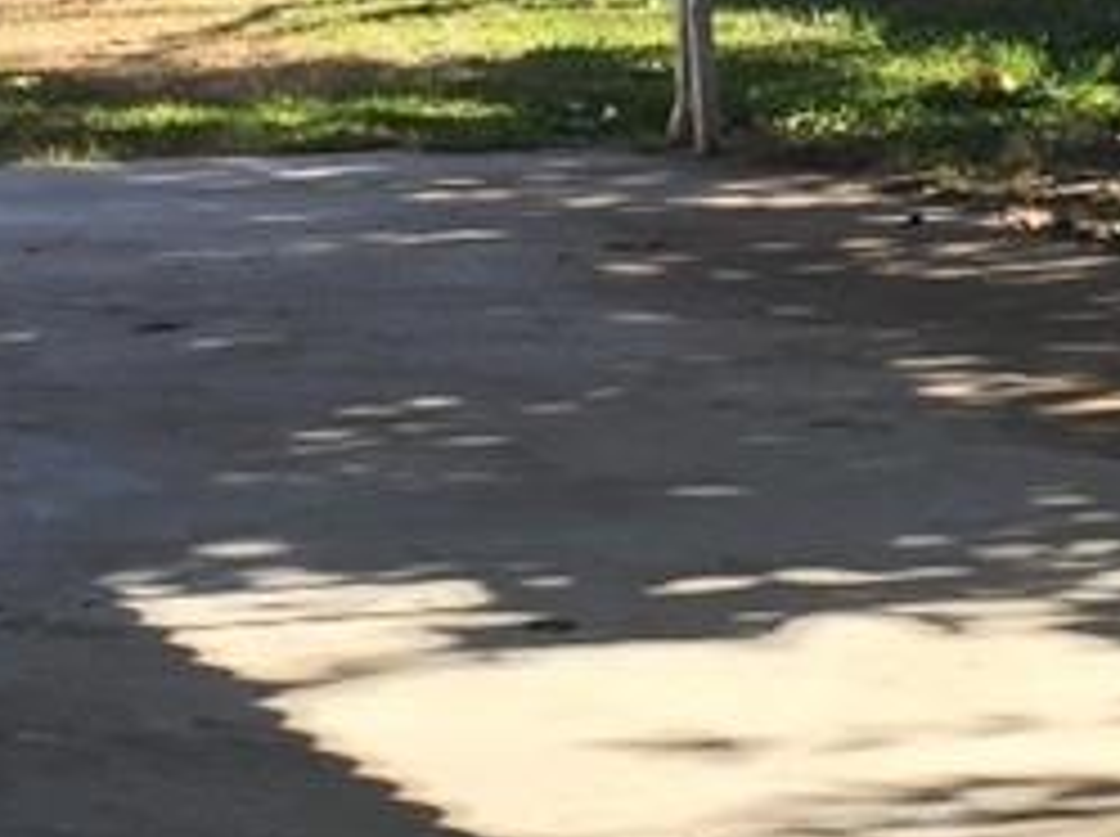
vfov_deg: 8.4
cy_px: 148
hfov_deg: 11.3
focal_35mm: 175
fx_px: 5654
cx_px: 369
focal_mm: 4.15
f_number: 2.2
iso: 32
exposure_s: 1/608
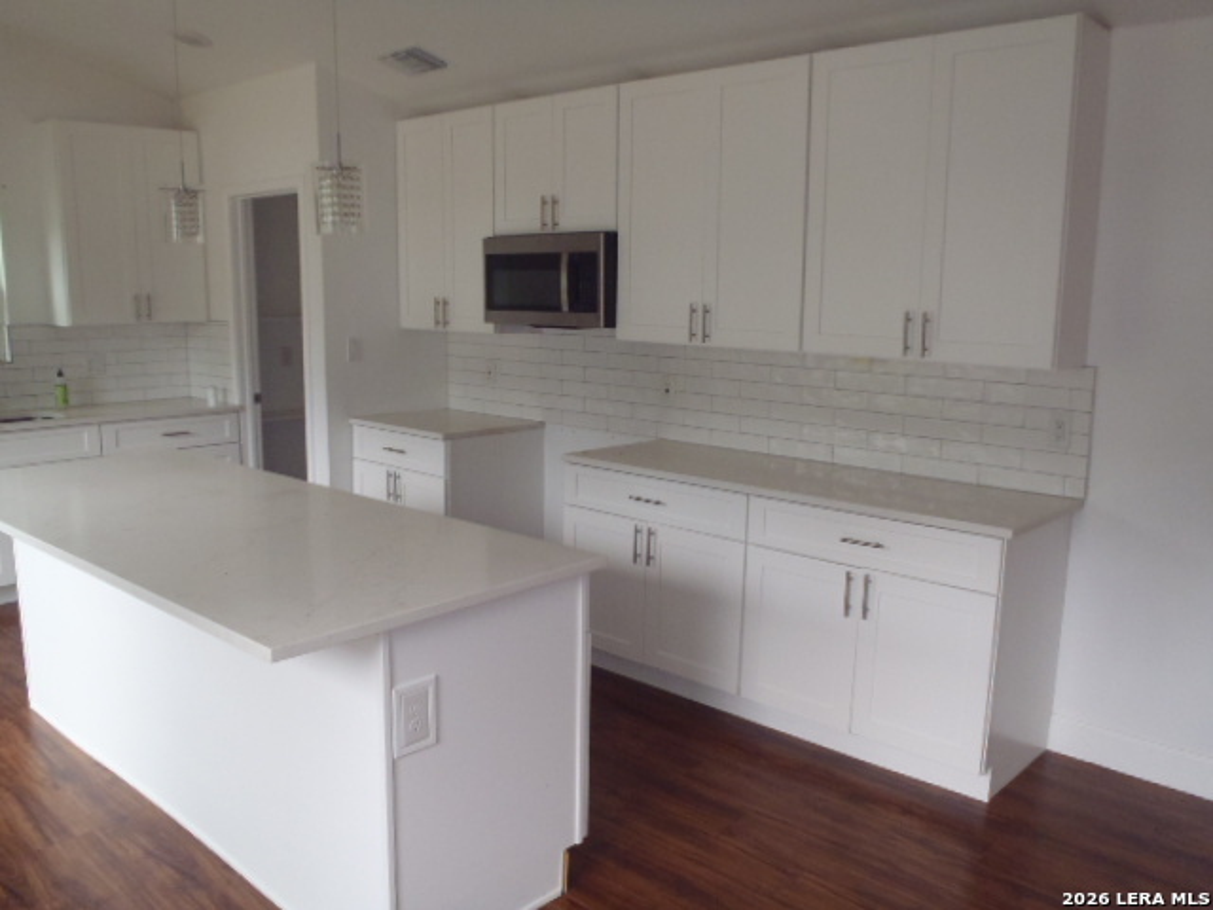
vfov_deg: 49.7
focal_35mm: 28
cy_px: 455
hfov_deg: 63.4
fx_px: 981
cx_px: 606
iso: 250
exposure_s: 1/60
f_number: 3.9
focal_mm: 5
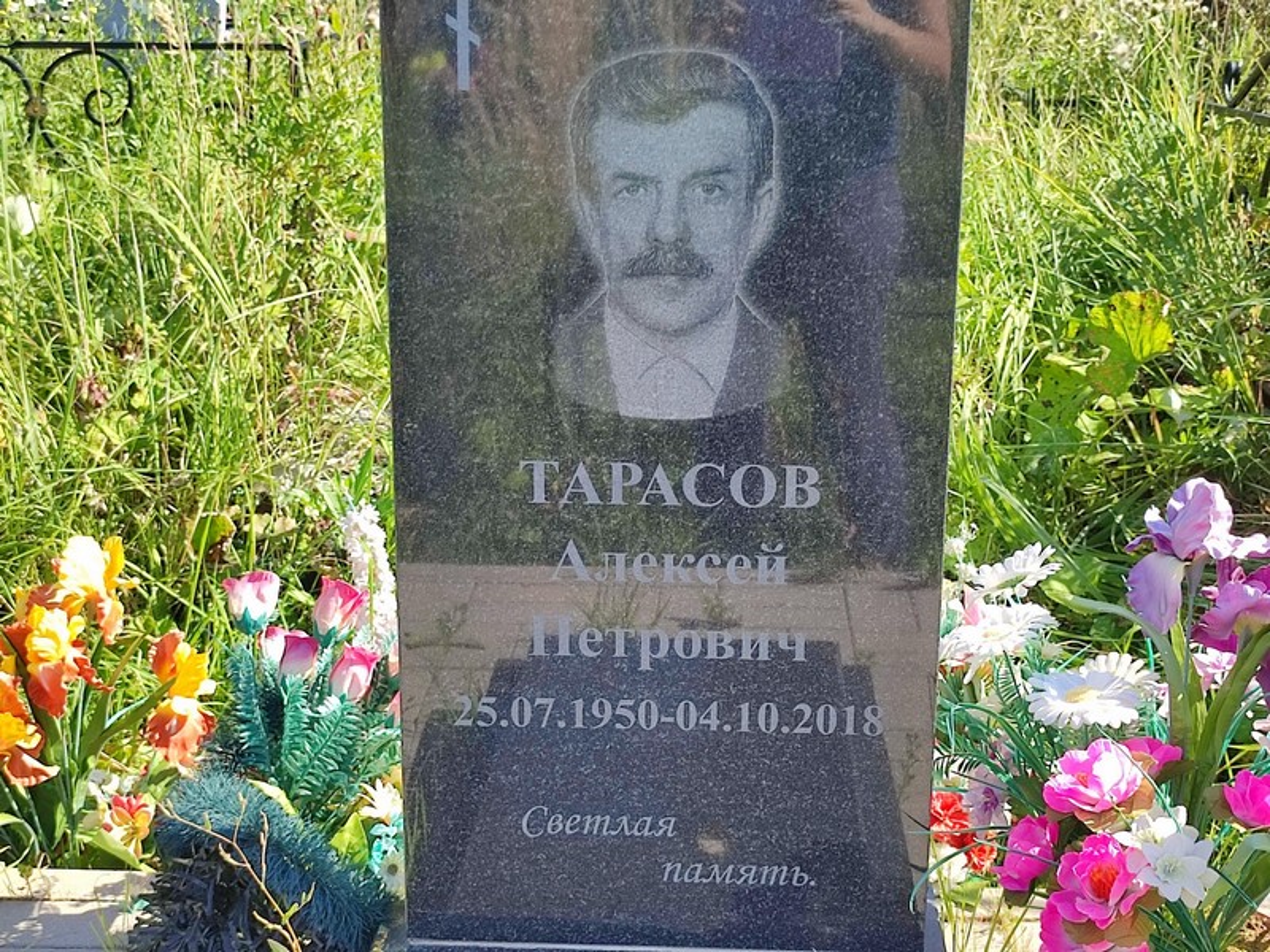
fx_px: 917
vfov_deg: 54.9
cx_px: 635
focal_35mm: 25
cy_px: 476
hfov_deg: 69.4
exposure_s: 1/249
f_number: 1.9
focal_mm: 6.04
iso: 50
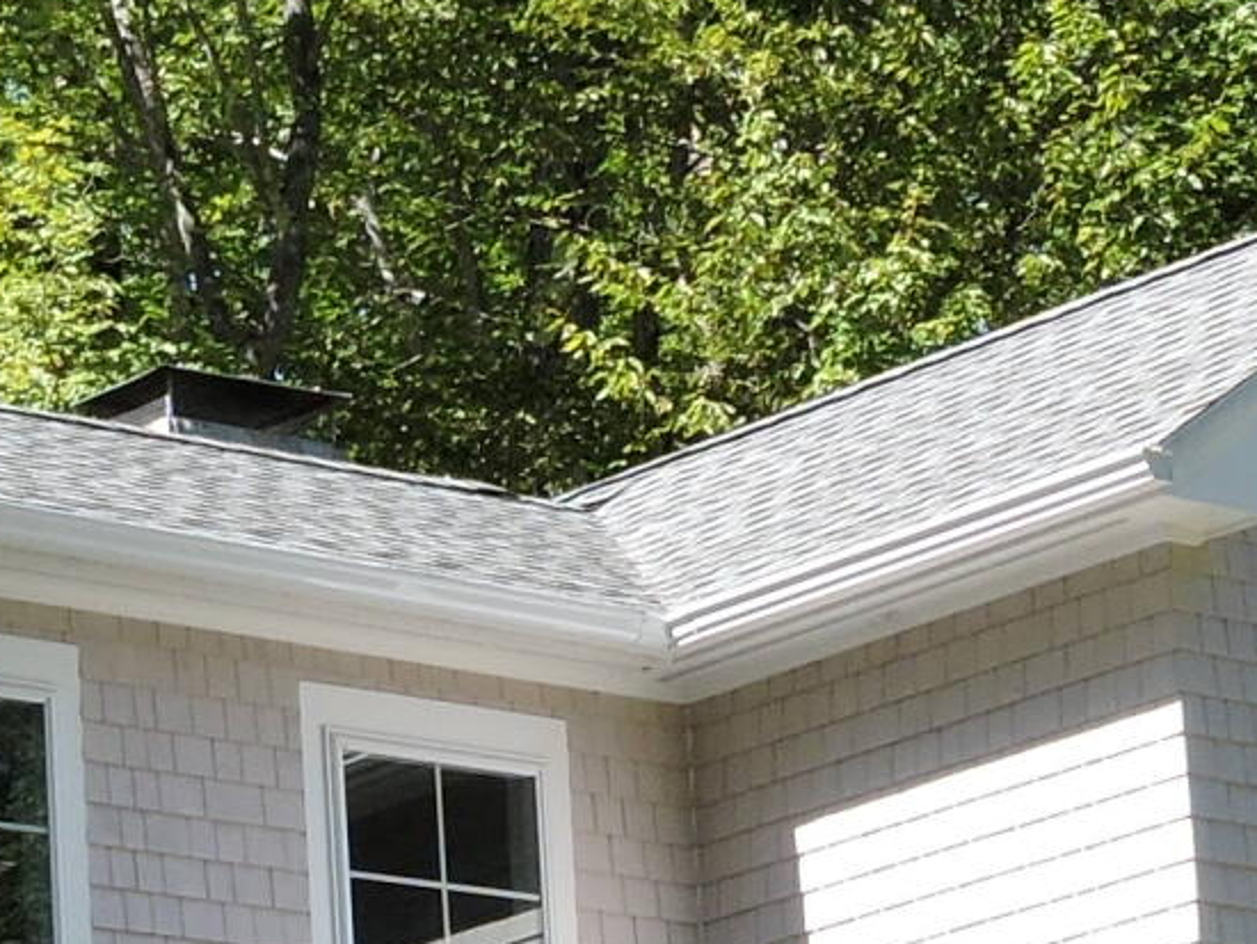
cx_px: 322
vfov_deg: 6.8
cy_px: 1202
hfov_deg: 9.1
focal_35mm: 218
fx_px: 7920
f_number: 3.8
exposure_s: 1/320
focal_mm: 7.2
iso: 100
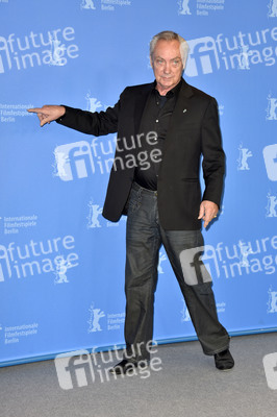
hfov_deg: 19.4
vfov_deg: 28.9
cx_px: 138
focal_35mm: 70
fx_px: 809
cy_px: 208
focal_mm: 70
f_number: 5.6
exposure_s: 1/160
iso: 640
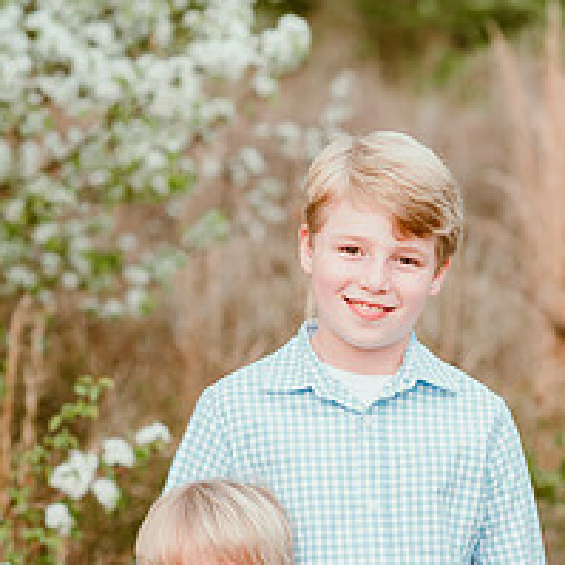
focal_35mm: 163
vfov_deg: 10.7
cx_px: 352
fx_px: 3010
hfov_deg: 10.7
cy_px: 491
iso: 100
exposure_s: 1/160
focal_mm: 85
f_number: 3.2
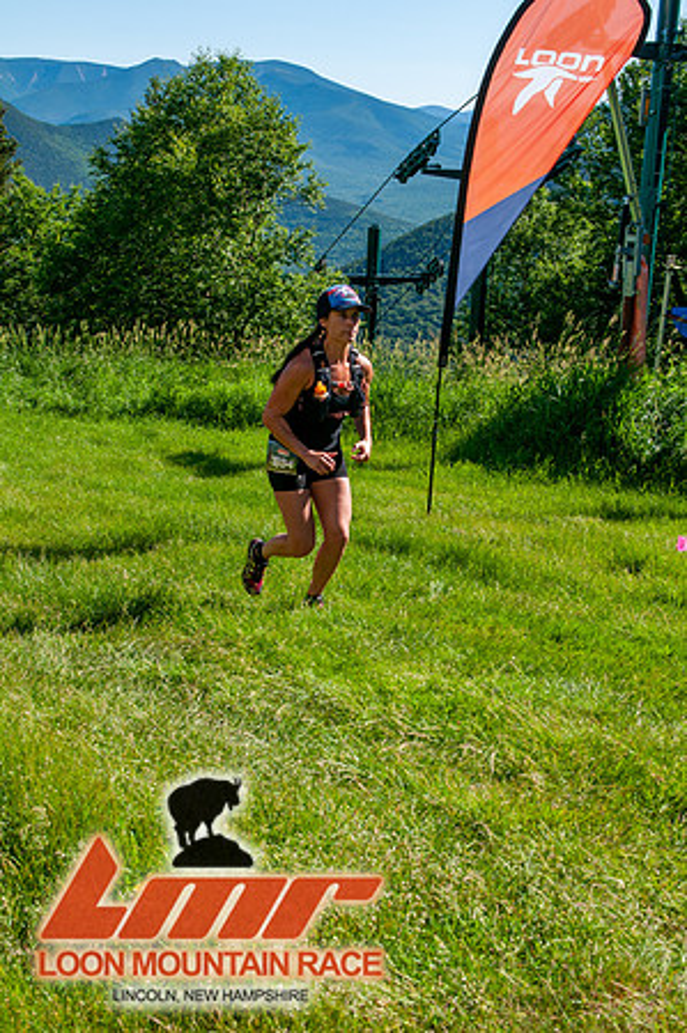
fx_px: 1463
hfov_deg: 26.4
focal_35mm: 51
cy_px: 516
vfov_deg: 38.9
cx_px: 344
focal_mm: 34
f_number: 8
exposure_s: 1/400
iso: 200
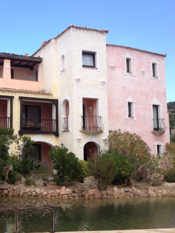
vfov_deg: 40.4
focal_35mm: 47
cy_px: 116
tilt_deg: +4.9
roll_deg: +0.0
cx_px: 28
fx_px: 317
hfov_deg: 29.9
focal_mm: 4.28
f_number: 2.4
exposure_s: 1/581
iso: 50
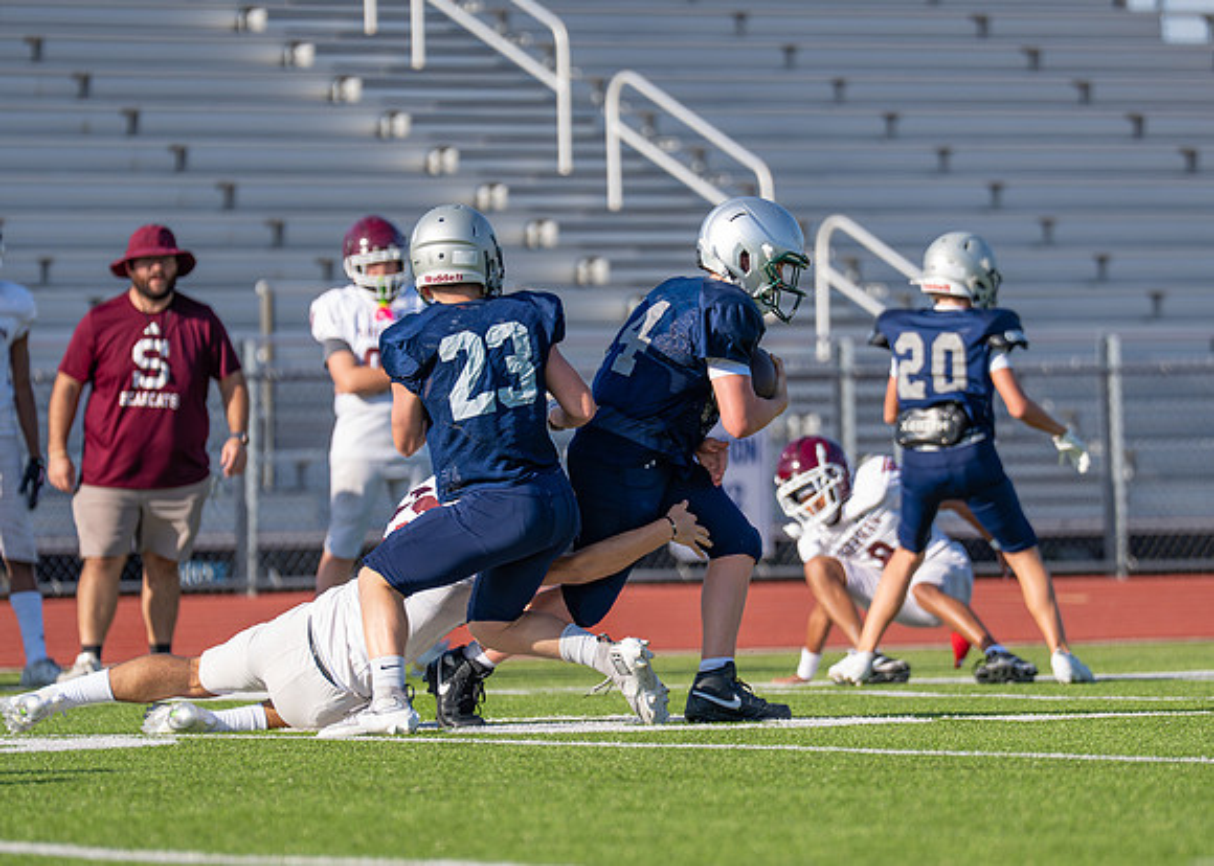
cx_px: 663
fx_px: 10815
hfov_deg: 6.4
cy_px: 434
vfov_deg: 4.6
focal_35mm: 314
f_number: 2.8
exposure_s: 1/2000
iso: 160
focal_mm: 200
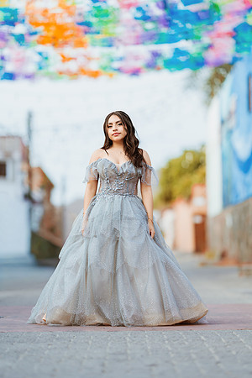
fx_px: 1417
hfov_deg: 10.2
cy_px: 189
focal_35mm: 135
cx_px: 126
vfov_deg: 15.2
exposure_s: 1/2000
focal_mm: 135
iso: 100
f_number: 1.8
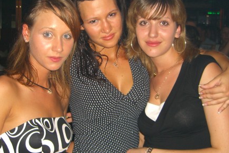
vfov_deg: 24.6
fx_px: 350
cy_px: 68
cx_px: 107
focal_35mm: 55
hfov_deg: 36.2
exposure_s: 1/60
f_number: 2.8
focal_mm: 7.9
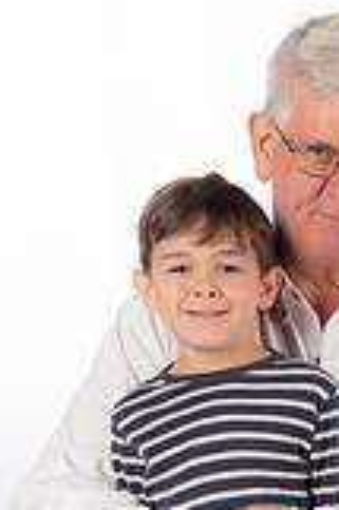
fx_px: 2180
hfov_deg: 8.8
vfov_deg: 13.0
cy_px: 640
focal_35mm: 154
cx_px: 448
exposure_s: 1/200
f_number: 5.6
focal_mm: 55
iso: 100
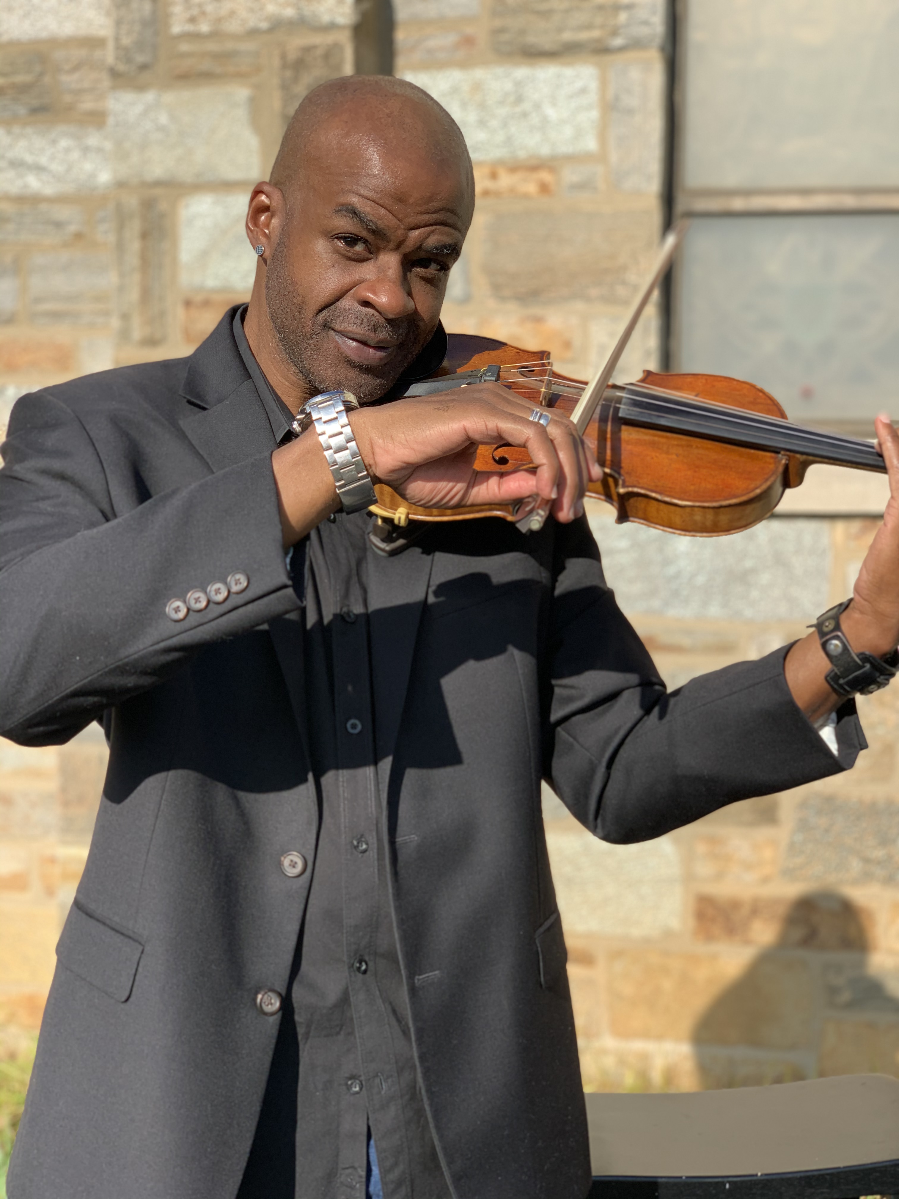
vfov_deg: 36.8
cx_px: 450
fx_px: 1801
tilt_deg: -3.6
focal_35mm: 52
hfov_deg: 28.0
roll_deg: -0.1
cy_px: 600
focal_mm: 6
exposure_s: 1/737
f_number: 2.4
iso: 16
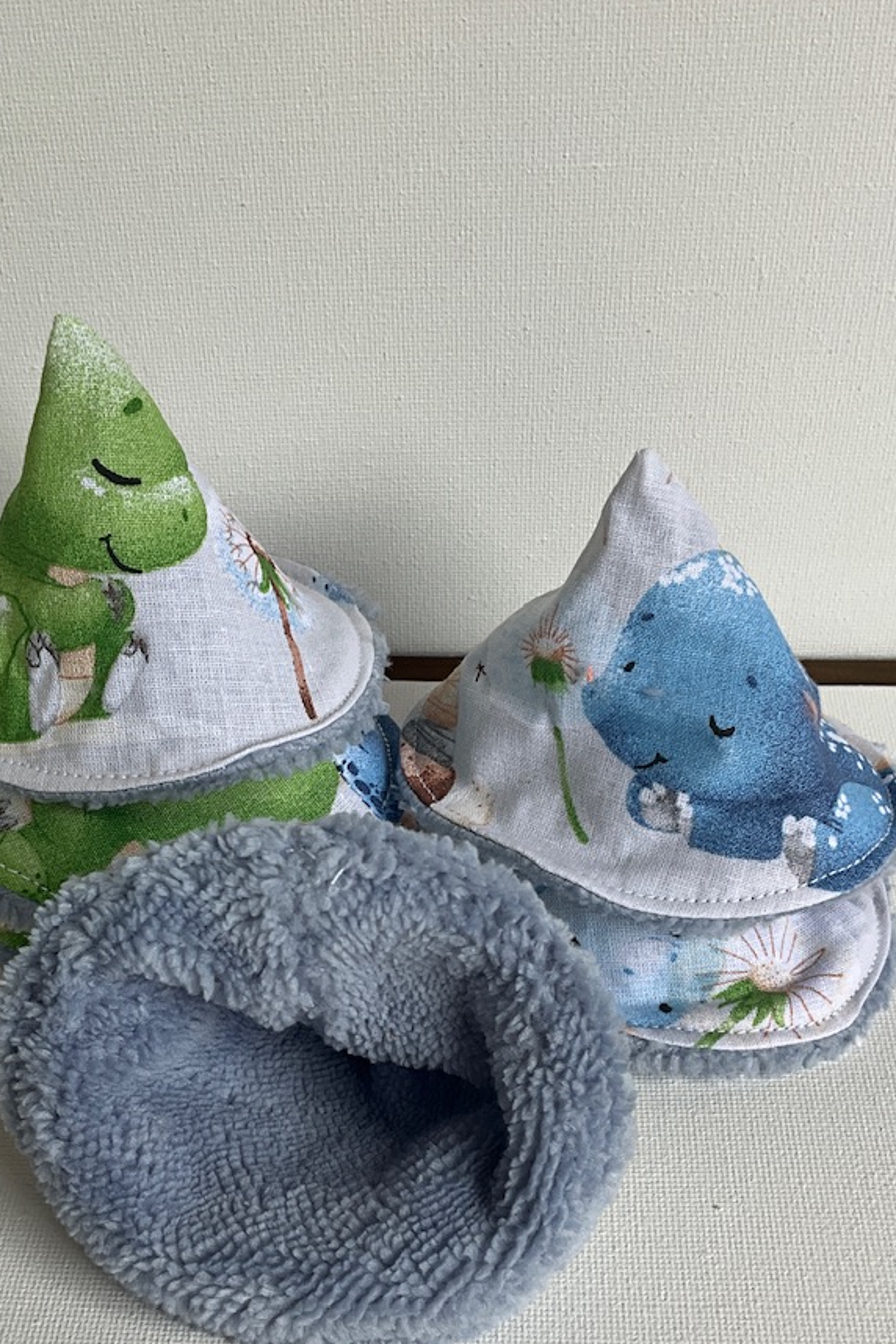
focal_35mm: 45
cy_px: 915
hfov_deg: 29.8
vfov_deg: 42.9
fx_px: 1680
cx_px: 376
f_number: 1.8
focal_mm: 3
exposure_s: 1/120
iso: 16
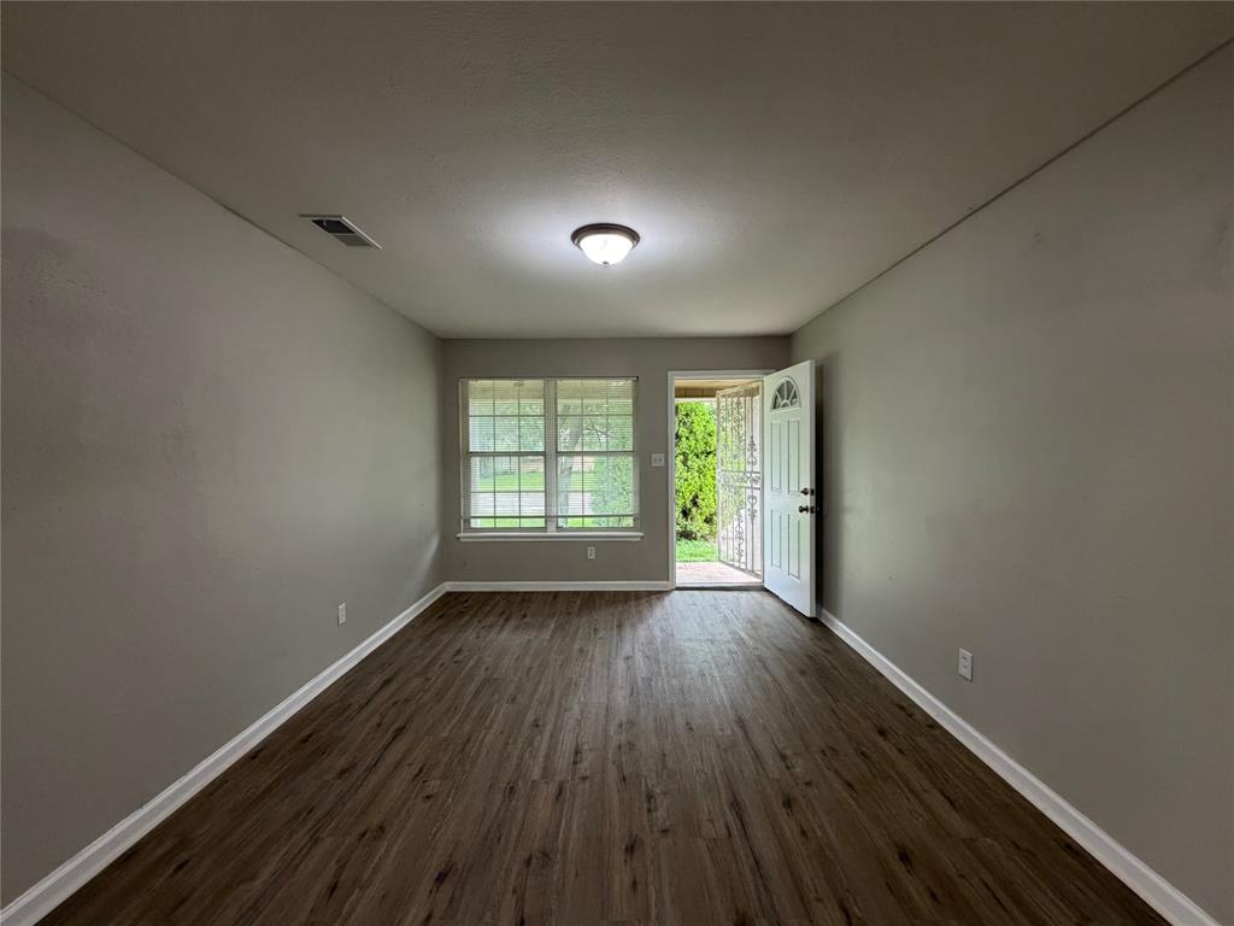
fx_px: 499
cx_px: 617
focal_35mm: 14
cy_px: 463
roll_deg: +0.2
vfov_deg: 85.7
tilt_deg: -2.0
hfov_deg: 102.1
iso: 320
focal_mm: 2.22
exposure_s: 1/120
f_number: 2.2
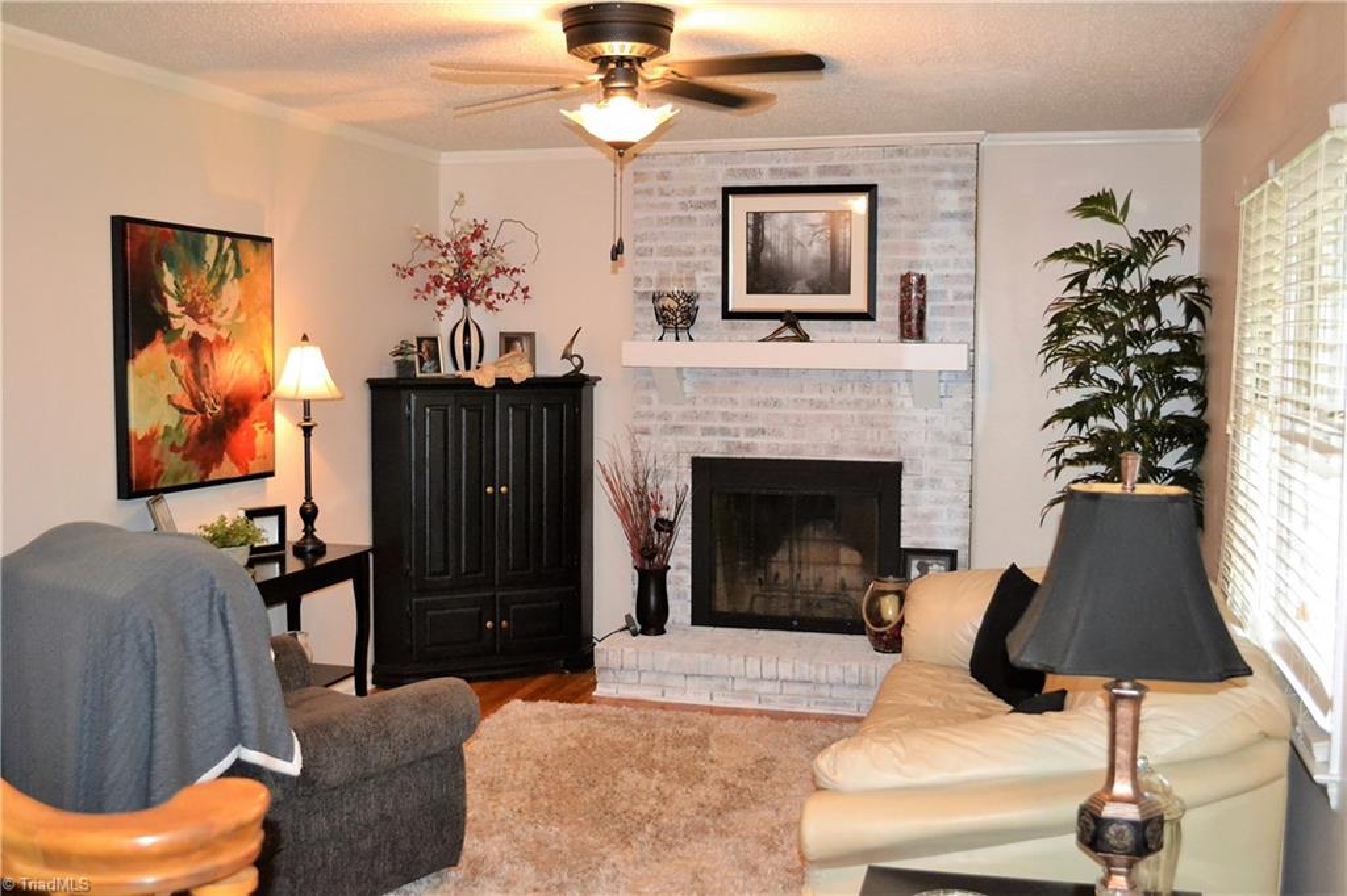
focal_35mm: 36
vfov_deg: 36.8
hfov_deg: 53.1
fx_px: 1346
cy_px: 448
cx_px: 674
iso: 3200
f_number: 4
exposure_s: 1/60
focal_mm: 24
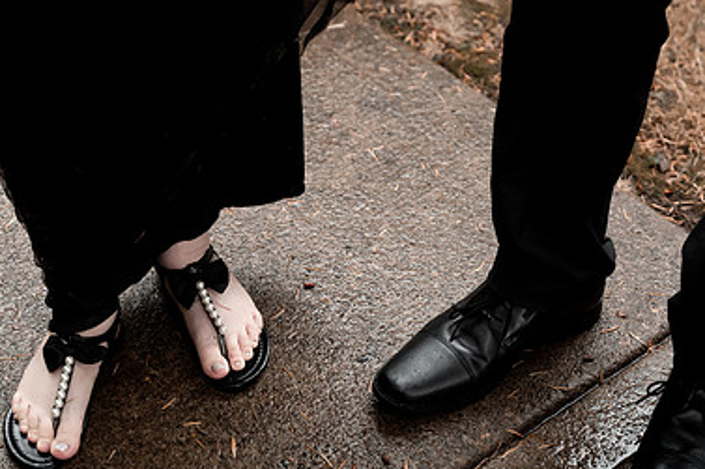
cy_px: 216
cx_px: 314
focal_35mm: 77
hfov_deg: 26.3
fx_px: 1507
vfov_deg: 17.7
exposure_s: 1/500
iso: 640
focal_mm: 50
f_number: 2.8
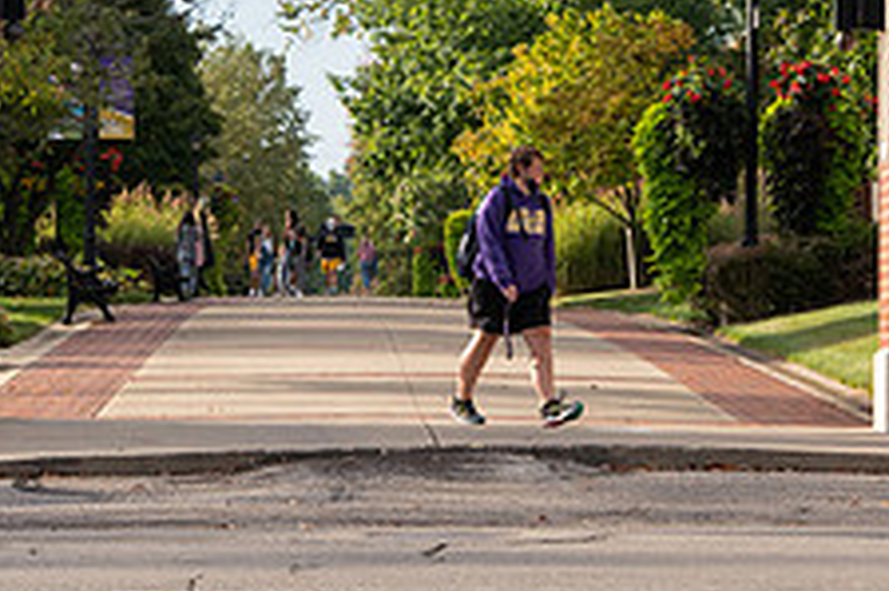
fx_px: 7427
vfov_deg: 4.5
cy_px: -50
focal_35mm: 301
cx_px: 405
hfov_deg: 6.8
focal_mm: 116
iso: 400
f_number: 8
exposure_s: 1/400
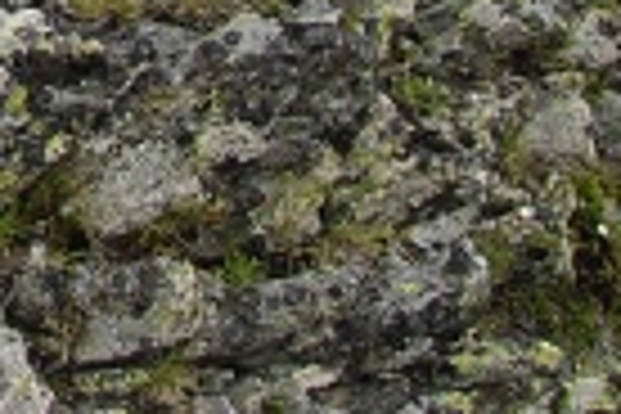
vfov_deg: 7.9
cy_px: -698
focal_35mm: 157
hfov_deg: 11.6
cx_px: -662
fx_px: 2708
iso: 100
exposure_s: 1/80
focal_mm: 18
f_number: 9
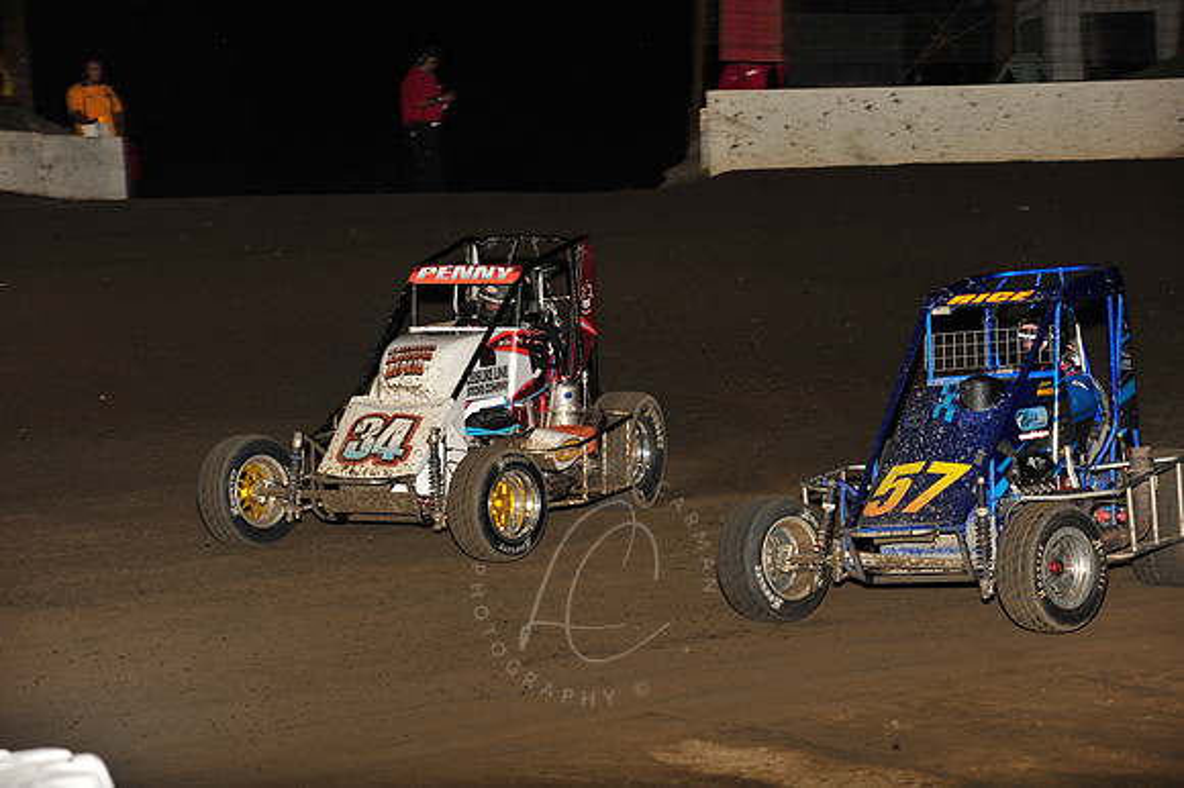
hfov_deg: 17.1
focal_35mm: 120
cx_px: 592
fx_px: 3944
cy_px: 394
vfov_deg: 11.4
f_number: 6.3
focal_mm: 120
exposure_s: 1/320
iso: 800
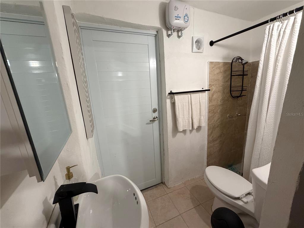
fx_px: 123
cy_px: 114
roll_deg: +3.6
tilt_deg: -13.5
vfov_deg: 85.7
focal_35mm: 14
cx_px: 152
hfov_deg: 102.1
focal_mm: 2.22
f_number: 2.2
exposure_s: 1/60
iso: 400
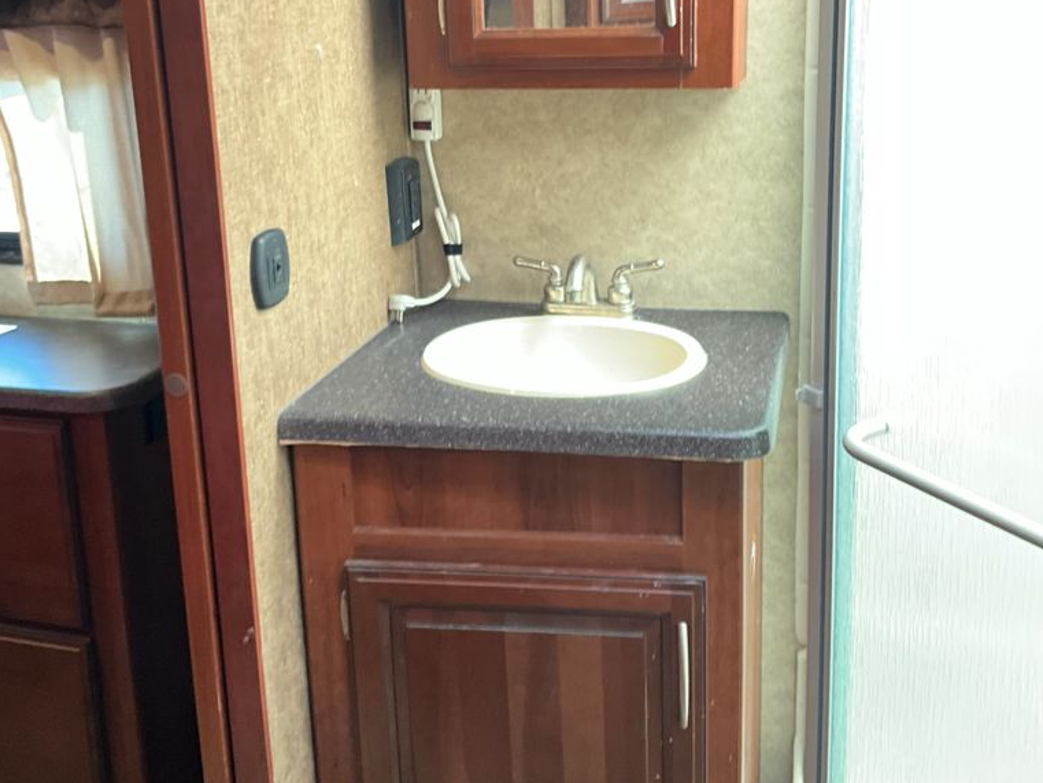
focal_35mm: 39
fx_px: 1175
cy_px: 225
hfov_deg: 47.9
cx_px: 519
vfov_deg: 36.2
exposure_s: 1/30
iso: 400
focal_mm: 3
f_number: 1.8
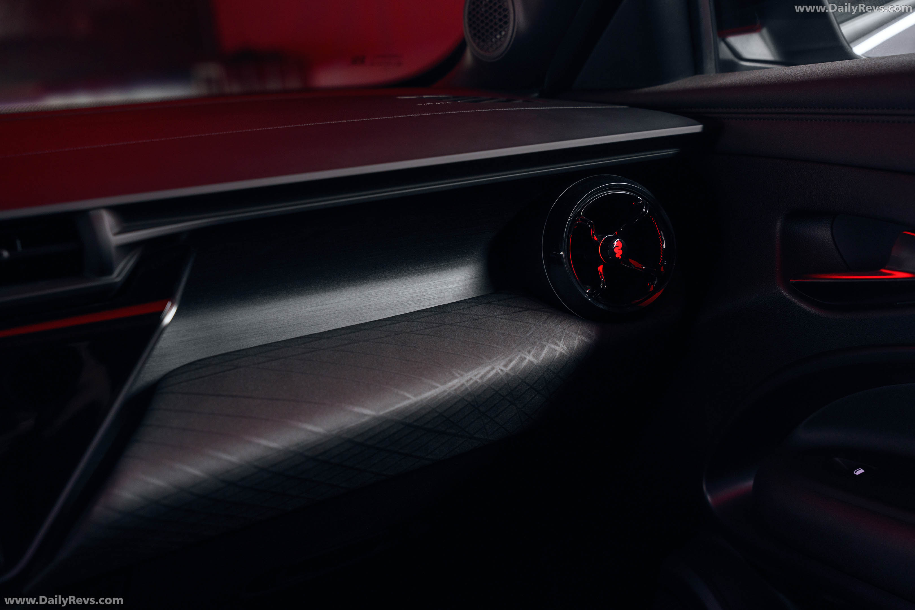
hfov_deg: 37.1
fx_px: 1365
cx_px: 458
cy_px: 305
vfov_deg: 25.2
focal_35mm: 54
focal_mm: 53.7
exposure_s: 1/13
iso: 800
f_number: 4
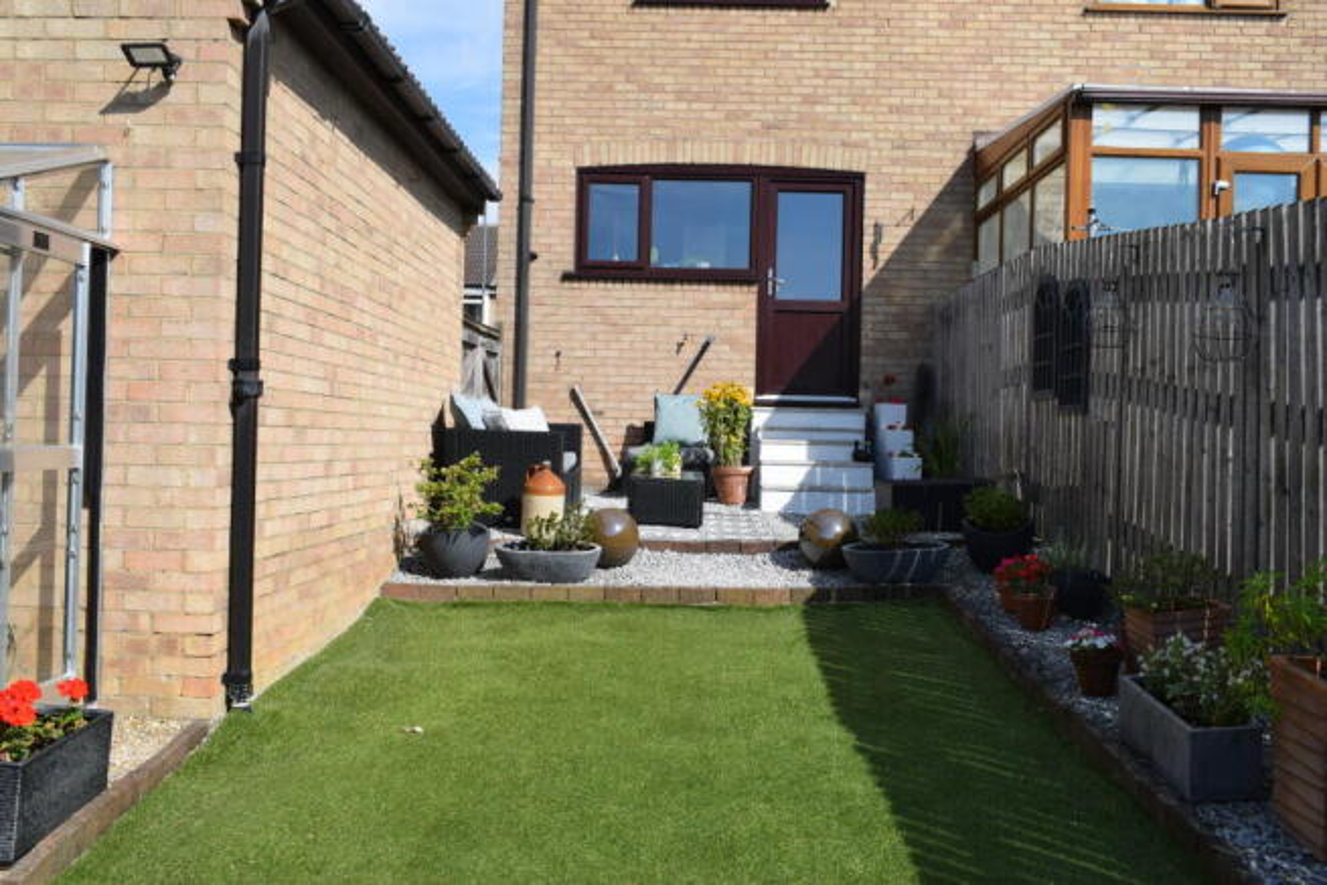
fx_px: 1272
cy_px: 442
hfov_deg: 55.1
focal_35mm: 34
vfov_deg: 38.4
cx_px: 664
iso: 200
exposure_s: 1/320
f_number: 9
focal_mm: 23
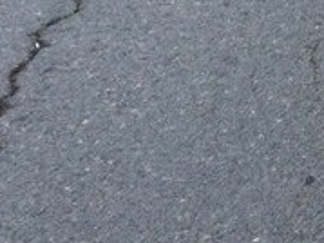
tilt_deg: -18.0
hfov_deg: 16.4
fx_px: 1001
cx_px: 519
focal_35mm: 107
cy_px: -117
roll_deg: +3.0
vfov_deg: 13.1
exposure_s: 1/33
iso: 320
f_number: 2.2
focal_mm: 4.15
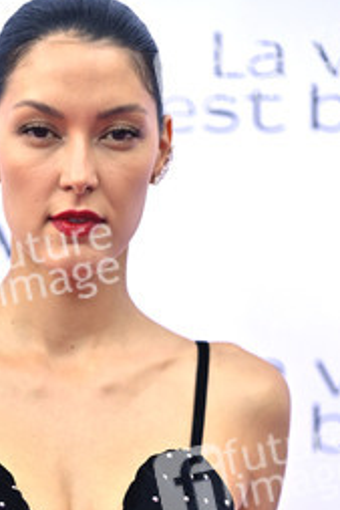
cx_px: 74
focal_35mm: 161
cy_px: 373
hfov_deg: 8.5
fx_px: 2278
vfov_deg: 12.7
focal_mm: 102
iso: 1000
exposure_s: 1/1000
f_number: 2.8
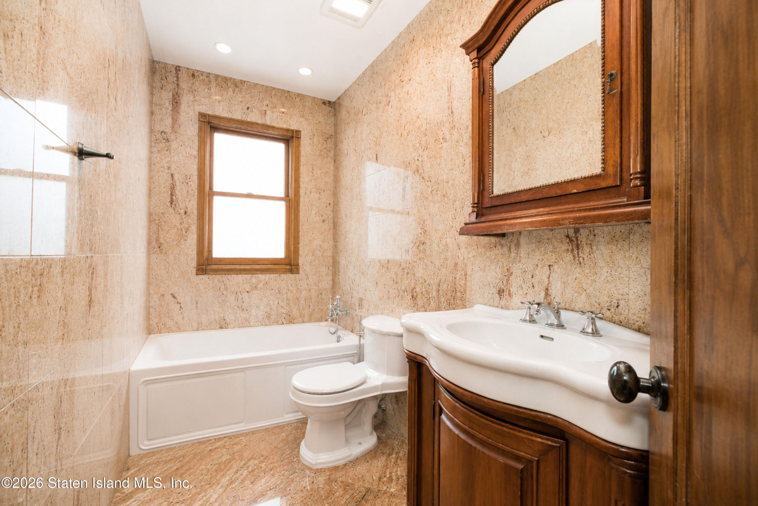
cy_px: 253
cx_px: 379
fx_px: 316
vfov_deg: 77.3
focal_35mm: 15
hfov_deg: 100.4
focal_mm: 10
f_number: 8
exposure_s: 1/125
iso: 1600
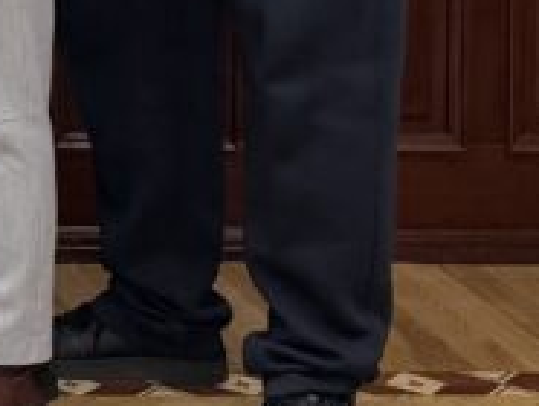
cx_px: -646
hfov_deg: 12.5
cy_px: -339
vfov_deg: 10.5
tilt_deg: -2.5
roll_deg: +0.1
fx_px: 2058
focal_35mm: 132
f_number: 1.78
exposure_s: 1/100
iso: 200
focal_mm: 6.76
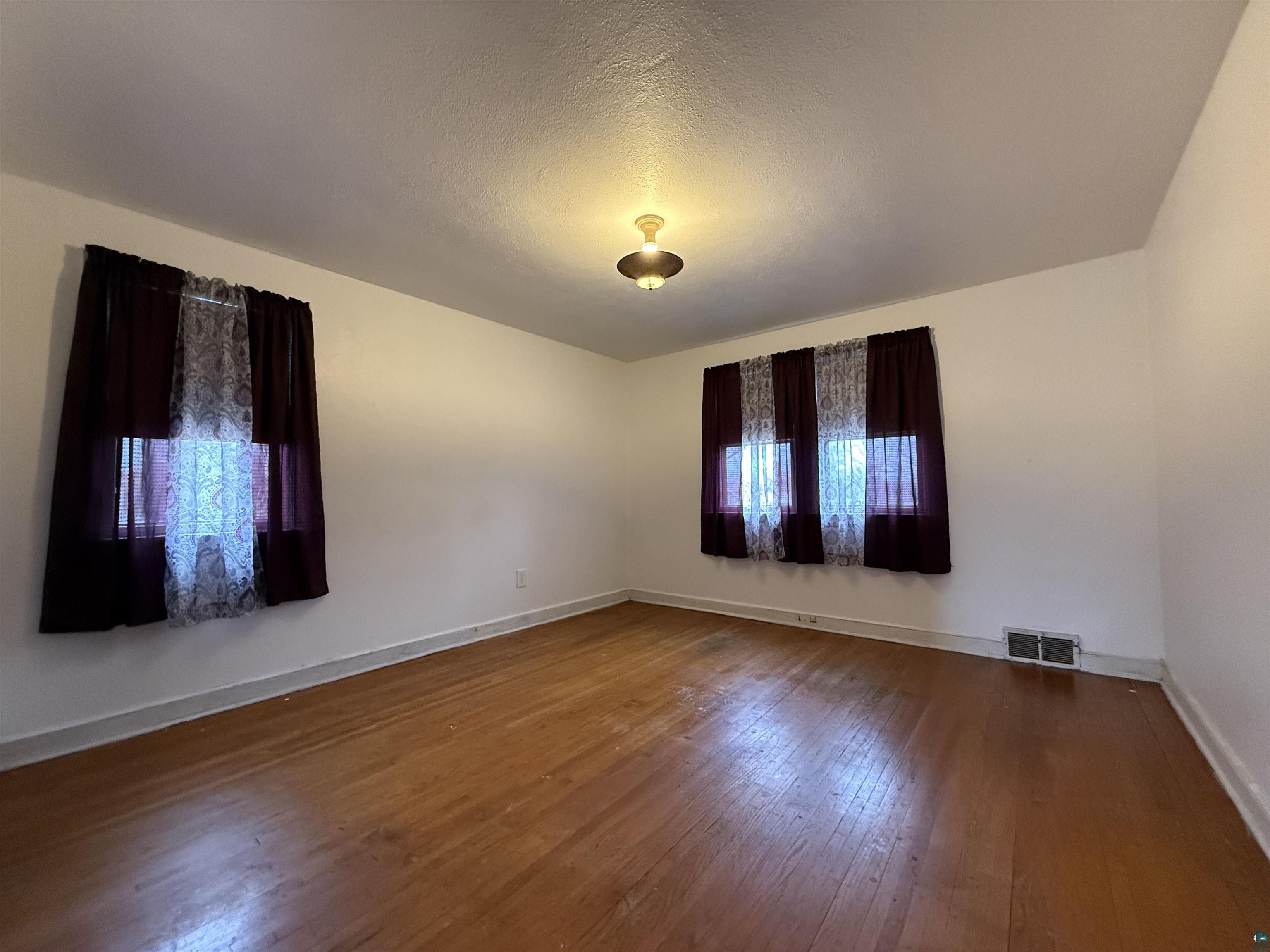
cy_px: 476
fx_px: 514
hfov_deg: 102.1
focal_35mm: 14
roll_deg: +0.1
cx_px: 635
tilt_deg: +2.4
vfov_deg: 85.7
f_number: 2.2
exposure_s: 1/60
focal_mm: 2.22
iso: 640
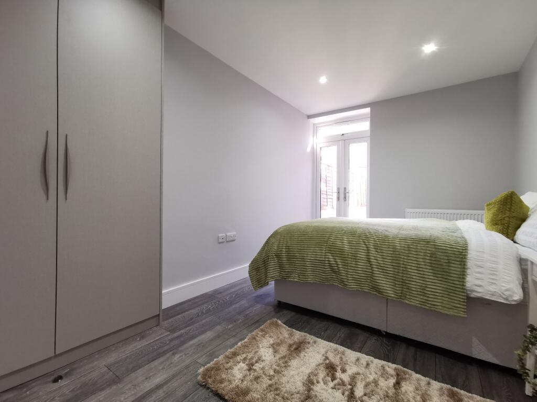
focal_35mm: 16
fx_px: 248
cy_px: 201
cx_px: 268
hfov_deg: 94.5
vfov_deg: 78.1
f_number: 2.2
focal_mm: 2.35
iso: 200
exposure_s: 1/33.3
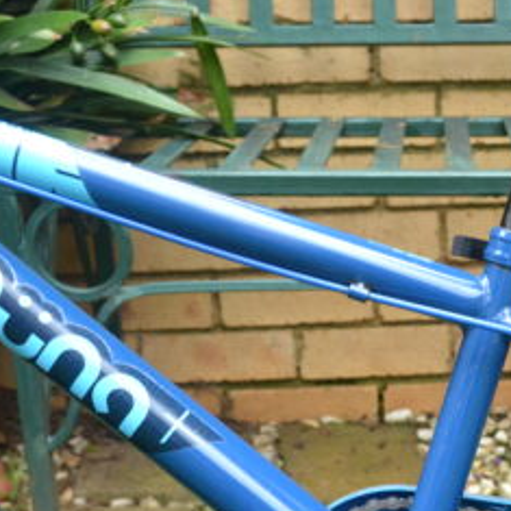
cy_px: 473
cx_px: 500
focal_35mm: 76
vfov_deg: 22.2
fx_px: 1269
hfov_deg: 22.0
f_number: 5.6
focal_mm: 20
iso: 1400
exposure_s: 1/50
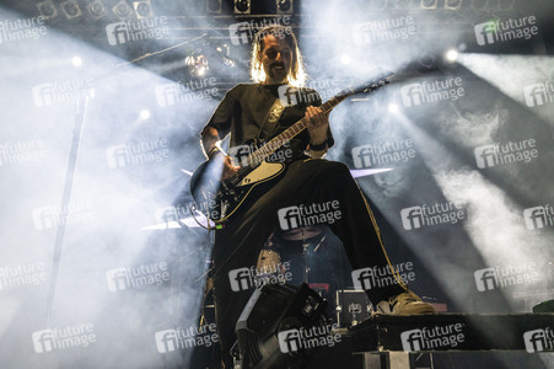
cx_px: 277
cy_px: 184
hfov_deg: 63.7
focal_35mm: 29
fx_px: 446
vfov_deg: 44.9
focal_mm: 29
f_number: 5
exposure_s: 1/320
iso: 3200
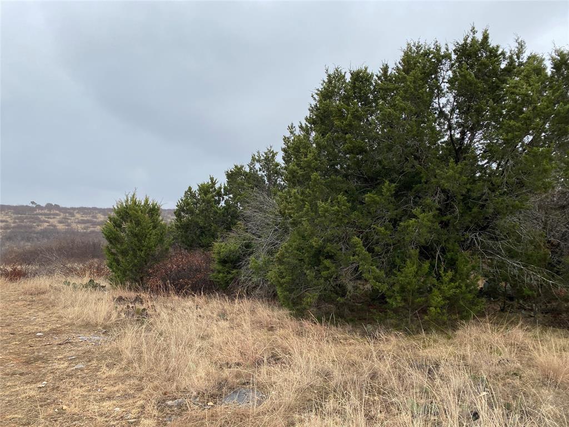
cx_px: 284
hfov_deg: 67.3
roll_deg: -3.2
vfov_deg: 53.1
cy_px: 214
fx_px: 427
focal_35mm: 26
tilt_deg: -1.4
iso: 32
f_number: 1.8
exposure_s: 1/499
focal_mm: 4.25
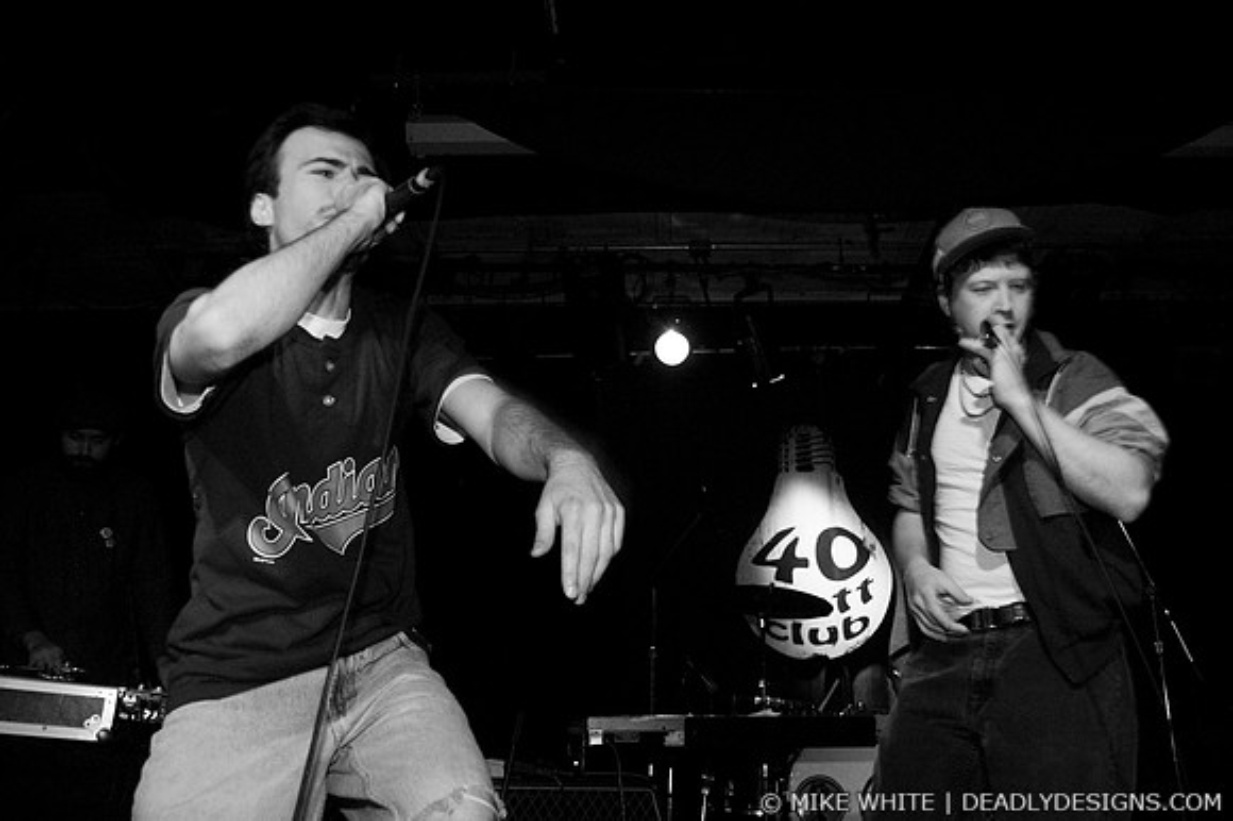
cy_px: 410
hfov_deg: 62.0
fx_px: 1027
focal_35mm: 30
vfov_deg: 43.6
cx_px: 616
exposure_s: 1/60
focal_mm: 20
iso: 800
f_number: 3.2
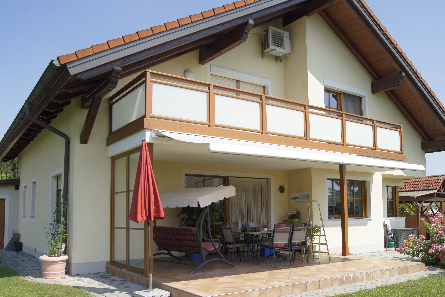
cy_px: 148
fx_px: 371
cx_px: 222
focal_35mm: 30
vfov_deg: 43.6
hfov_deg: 61.9
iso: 200
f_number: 10
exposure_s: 1/250
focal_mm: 20
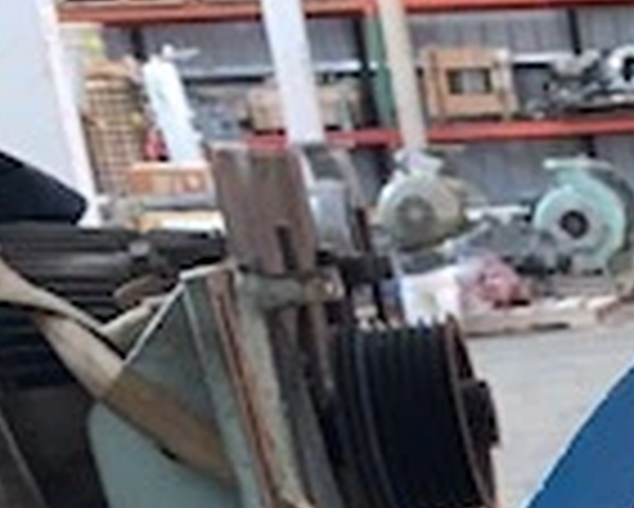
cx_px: 1259
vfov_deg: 12.0
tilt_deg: -19.7
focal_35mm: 115
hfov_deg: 14.1
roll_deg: +3.0
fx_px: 2159
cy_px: 994
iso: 32
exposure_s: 1/33
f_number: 1.8
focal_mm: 4.25
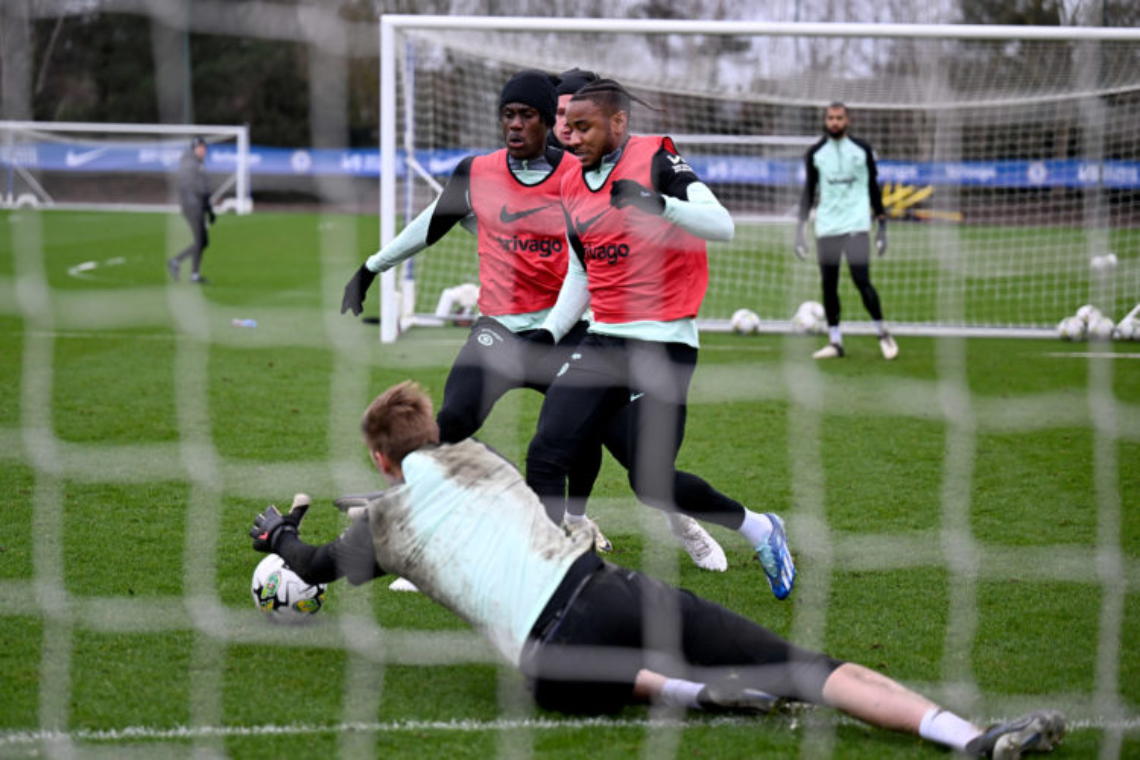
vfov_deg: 14.3
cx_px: 570
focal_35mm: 96
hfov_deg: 21.2
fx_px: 3040
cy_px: 380
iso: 800
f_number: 2.8
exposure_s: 1/3200
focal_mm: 96
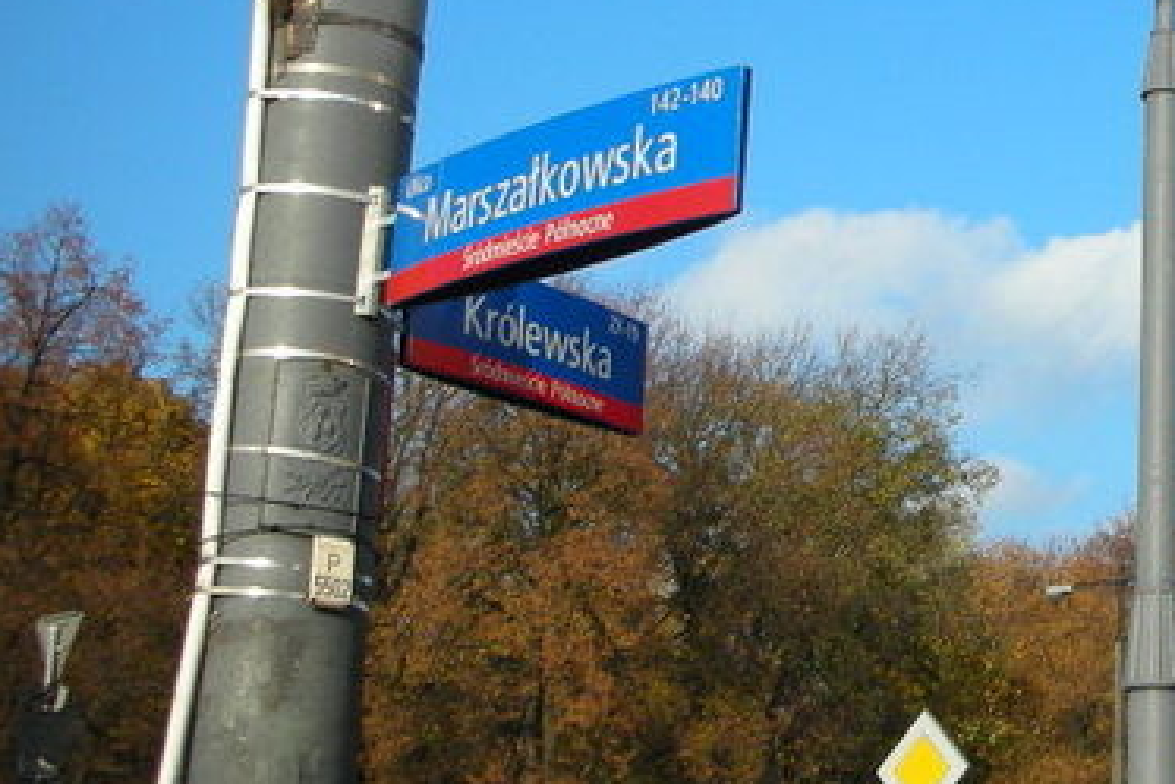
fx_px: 2547
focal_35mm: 78
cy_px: 195
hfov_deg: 25.0
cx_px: 1106
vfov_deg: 17.4
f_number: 8.5
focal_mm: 5.8
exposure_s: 1/81.5
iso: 50
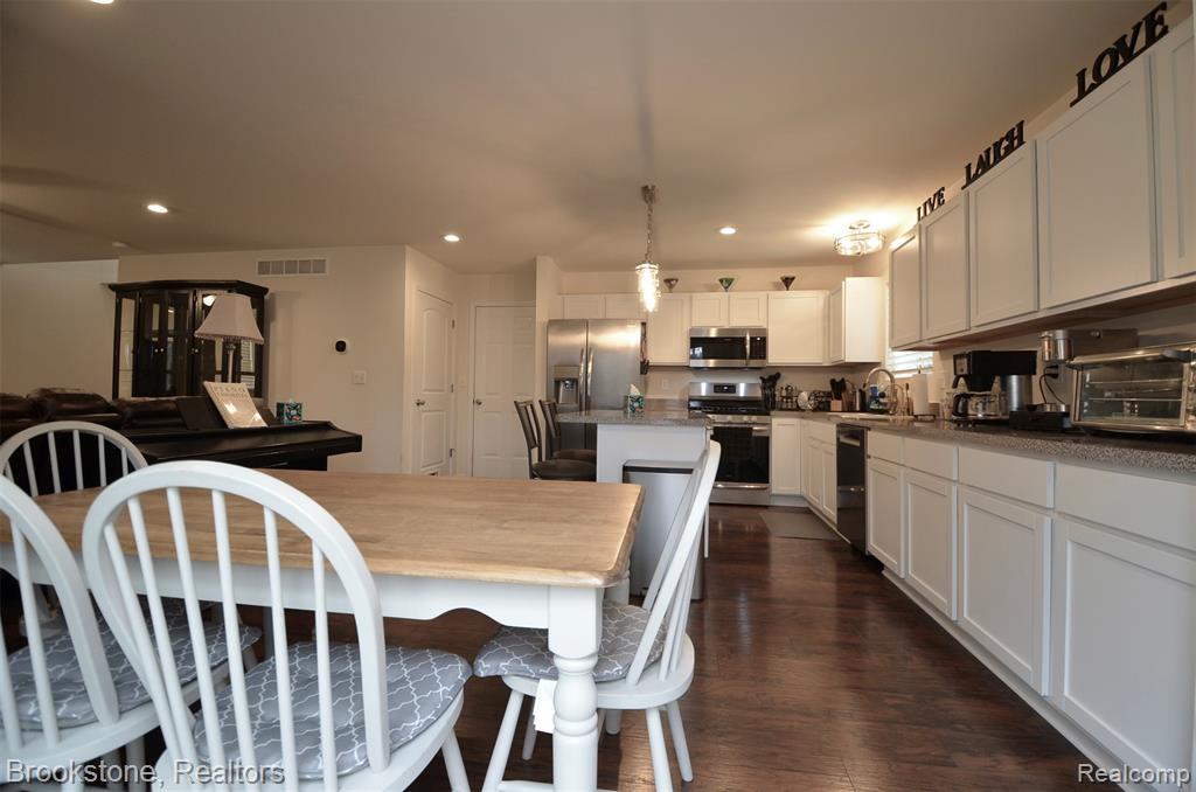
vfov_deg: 77.1
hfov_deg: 100.5
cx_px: 598
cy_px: 396
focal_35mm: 15
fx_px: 497
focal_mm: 10
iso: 640
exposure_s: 1/60
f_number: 4
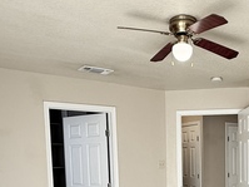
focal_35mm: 45
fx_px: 323
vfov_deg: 29.9
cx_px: 186
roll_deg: +0.7
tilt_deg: -4.6
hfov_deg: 40.9
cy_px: 188
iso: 80
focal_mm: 2.22
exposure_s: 1/99
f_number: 2.2
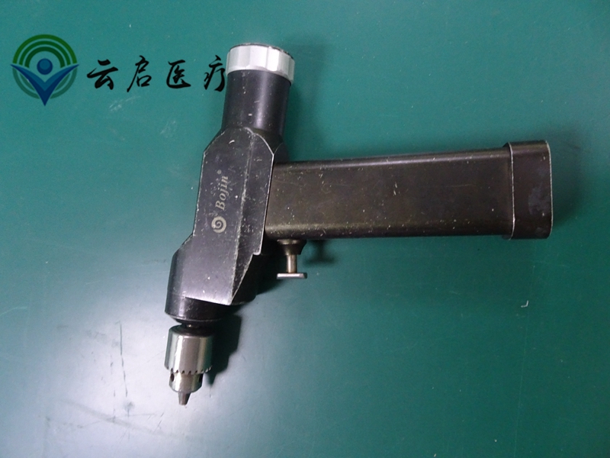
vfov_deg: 56.8
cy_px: 229
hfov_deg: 71.6
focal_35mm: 24
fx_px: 423
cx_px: 305
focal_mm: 4.1
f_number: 3.5
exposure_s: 1/13
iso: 800
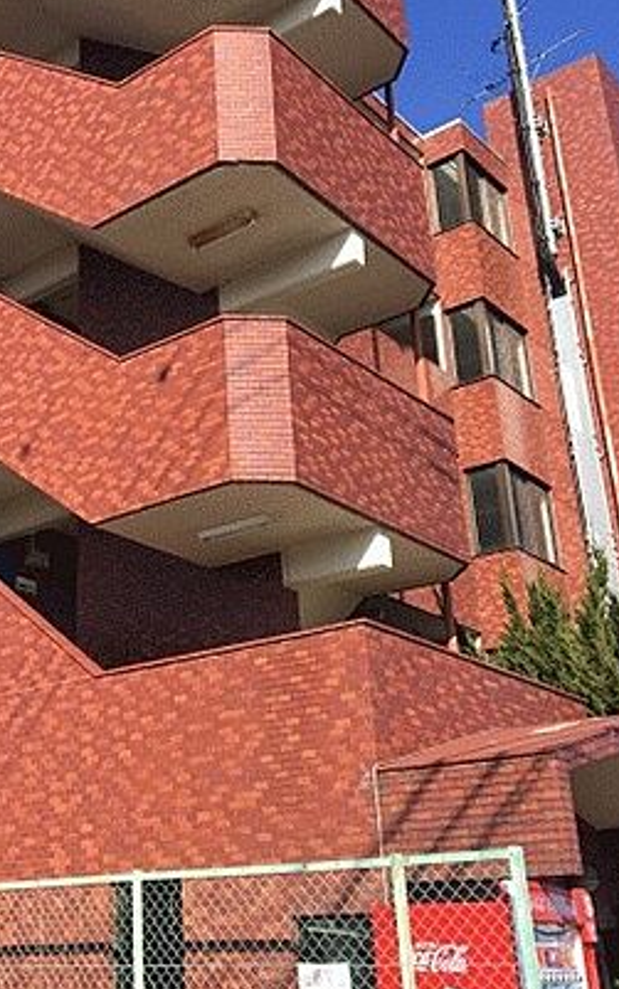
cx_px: 94
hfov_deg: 27.3
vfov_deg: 43.4
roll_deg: +0.6
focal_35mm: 46
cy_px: 456
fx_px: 1240
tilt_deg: +21.9
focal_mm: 4.15
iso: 25
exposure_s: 1/974
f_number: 2.2
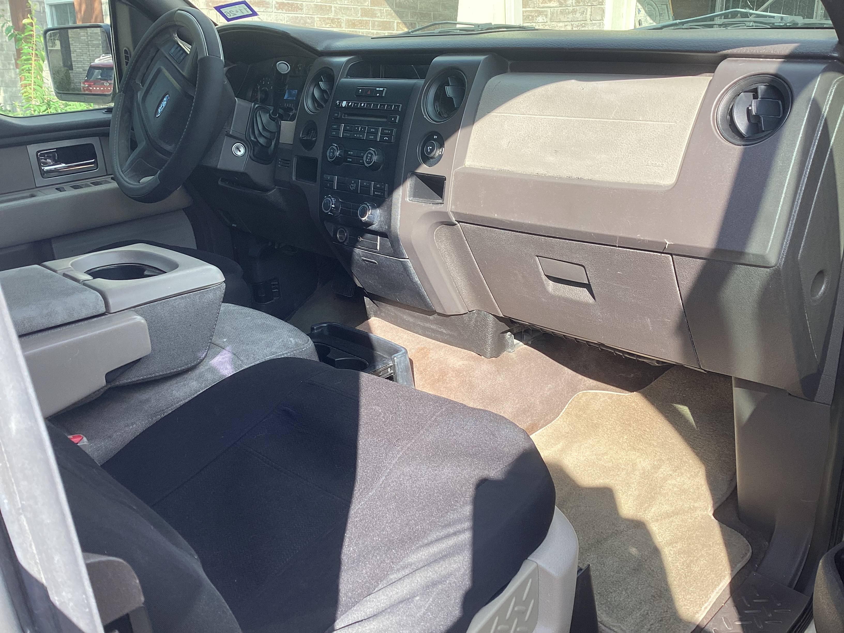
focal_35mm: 31
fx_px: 756
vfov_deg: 45.4
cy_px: 316
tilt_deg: -17.0
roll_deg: -0.1
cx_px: 422
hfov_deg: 58.4
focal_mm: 3.3
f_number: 2.4
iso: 25
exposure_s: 1/176
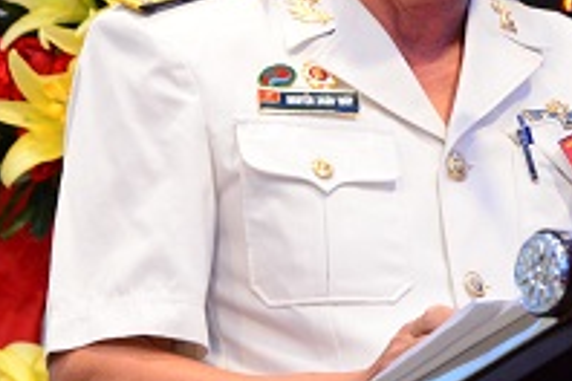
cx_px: 326
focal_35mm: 635
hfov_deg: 3.2
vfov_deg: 2.2
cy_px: 38
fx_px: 10089
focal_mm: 210
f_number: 8
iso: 4000
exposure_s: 1/100
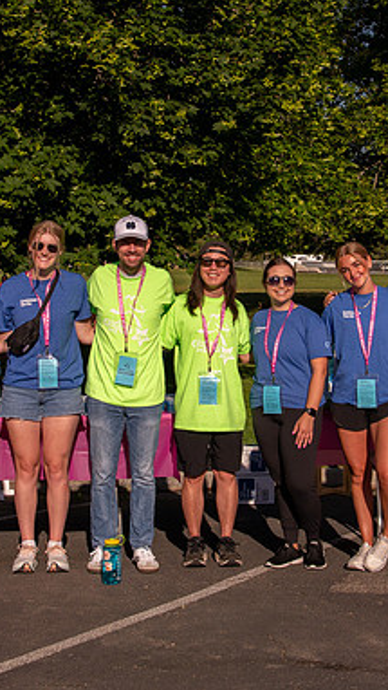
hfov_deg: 16.8
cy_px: 253
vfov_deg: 29.2
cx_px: 193
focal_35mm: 72
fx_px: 1316
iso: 500
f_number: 9
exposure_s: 1/2500
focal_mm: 35
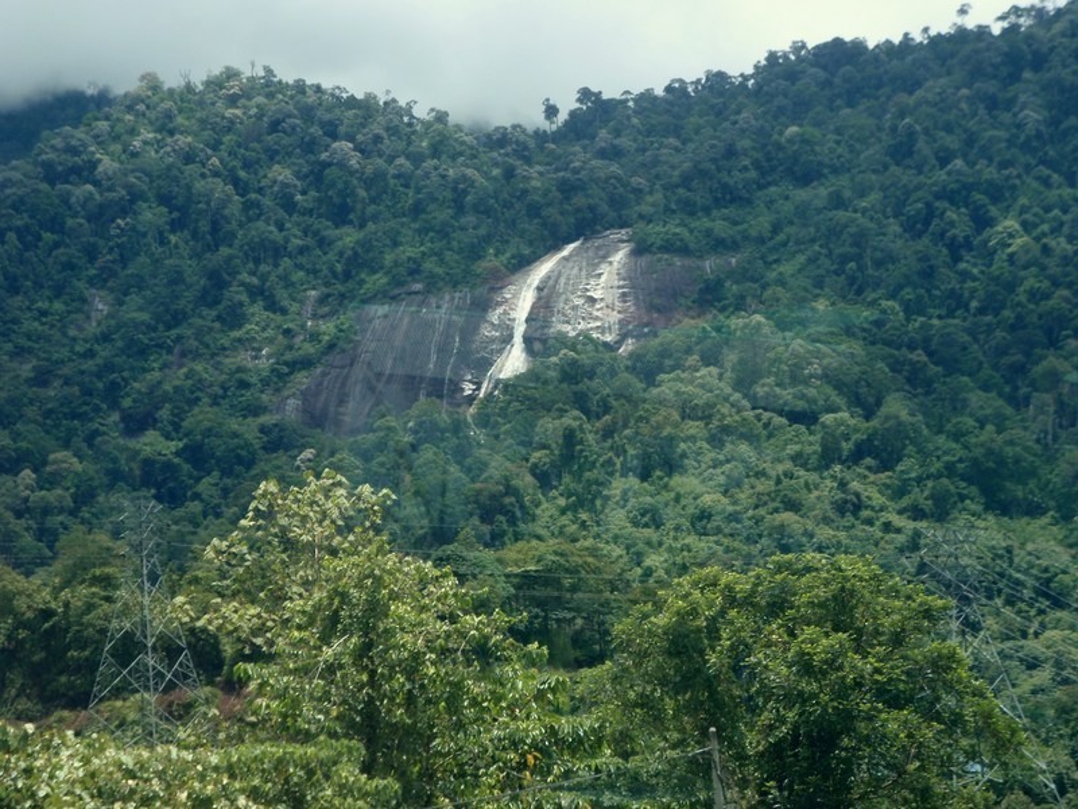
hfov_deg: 19.3
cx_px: 539
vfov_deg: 14.5
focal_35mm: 102
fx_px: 3176
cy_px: 404
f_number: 5.1
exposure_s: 1/200
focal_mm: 18.2
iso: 64
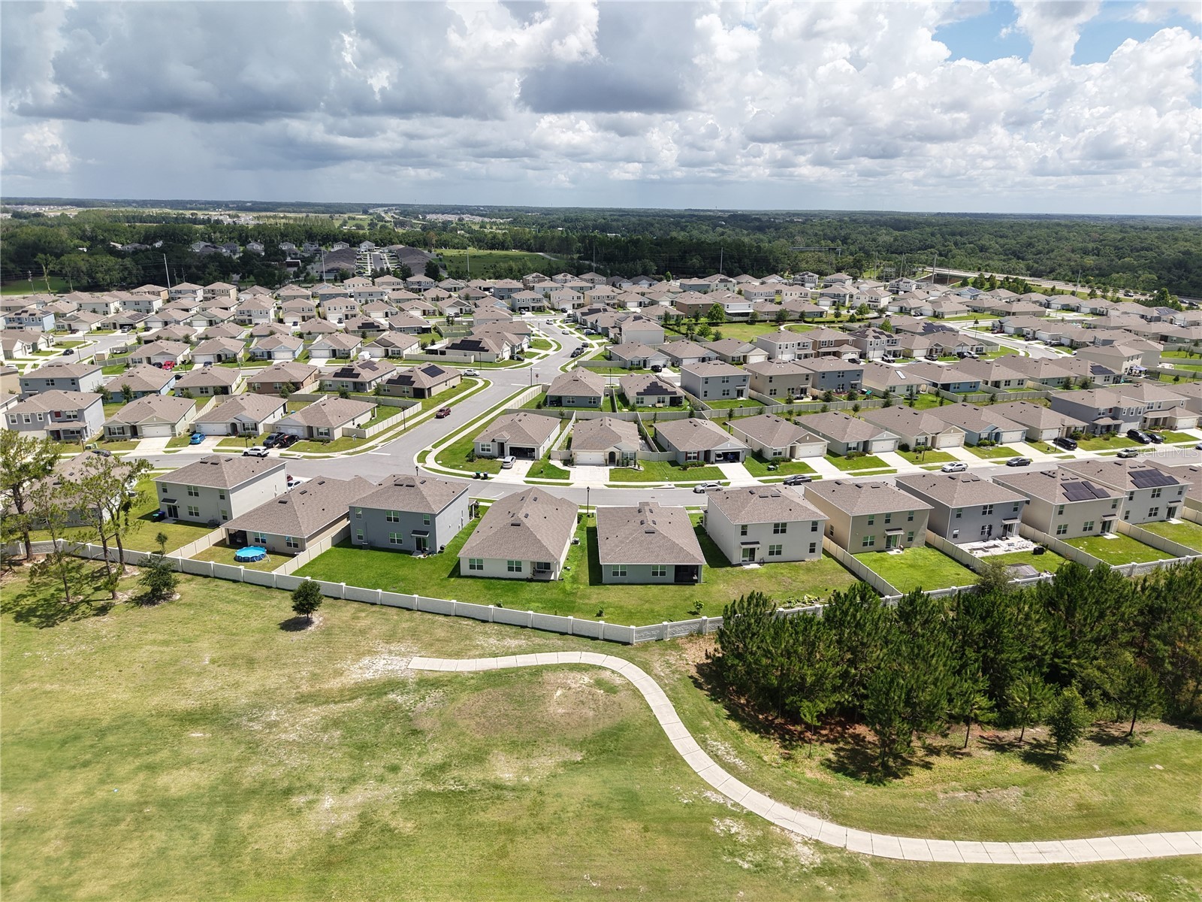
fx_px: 833
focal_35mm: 24
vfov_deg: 56.8
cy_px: 451
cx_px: 601
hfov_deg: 71.6
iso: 130
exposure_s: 1/350
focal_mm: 8.67
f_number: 1.8
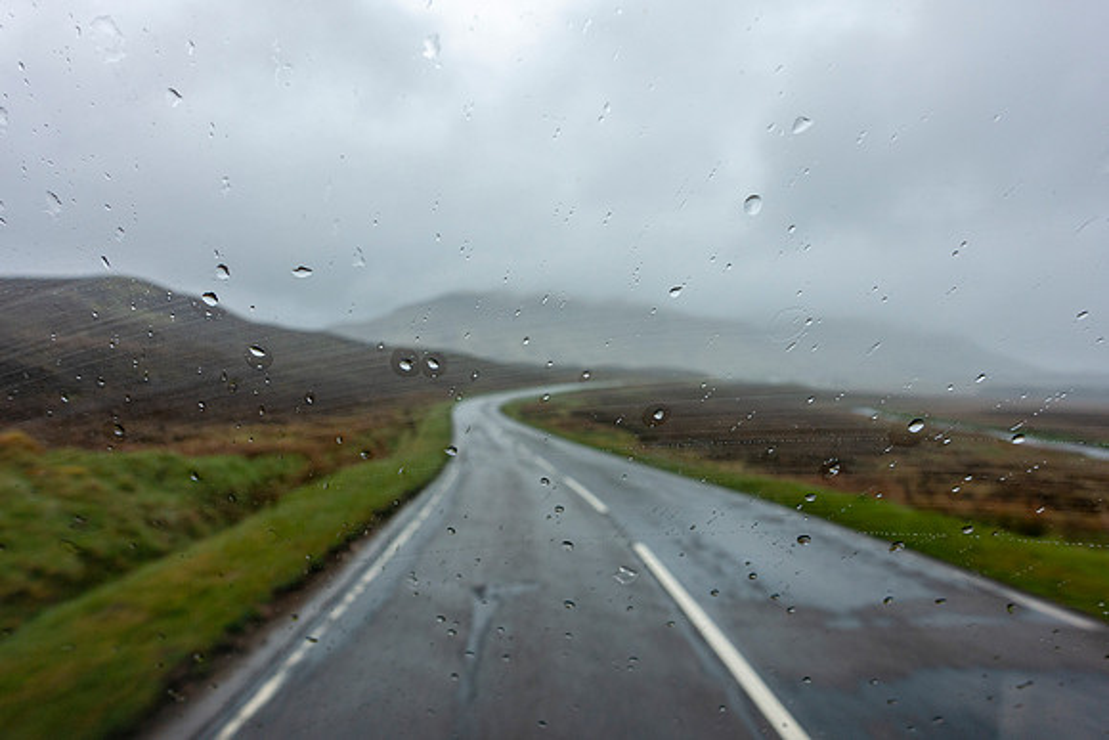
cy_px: 370
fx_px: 739
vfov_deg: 53.2
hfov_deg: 73.7
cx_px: 554
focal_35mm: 24
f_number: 8
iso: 125
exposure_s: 1/125
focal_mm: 8.8
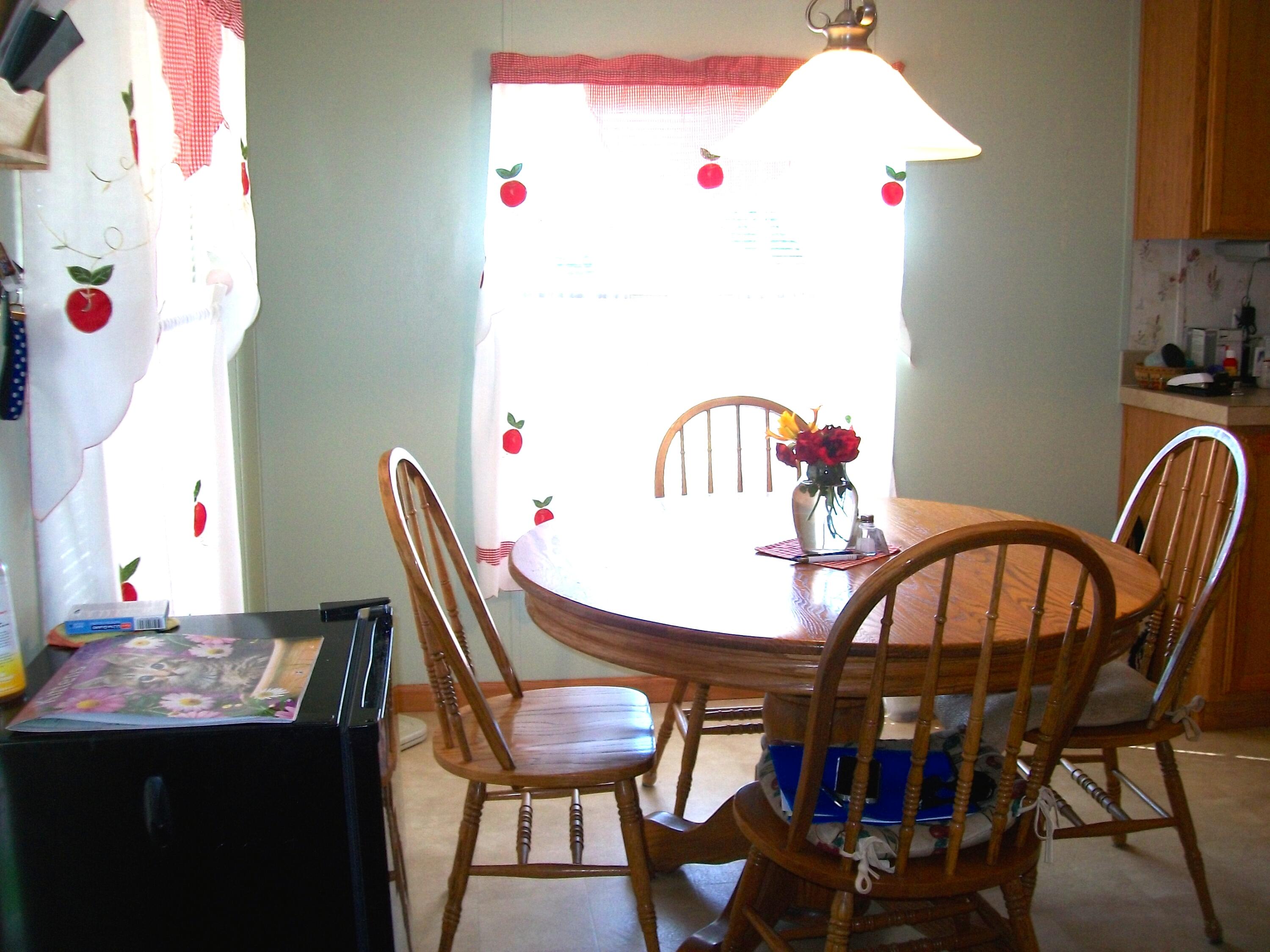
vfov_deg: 39.7
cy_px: 476
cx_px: 635
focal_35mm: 36
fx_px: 1321
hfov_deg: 51.4
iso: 80
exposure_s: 1/40
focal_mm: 6
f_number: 2.7
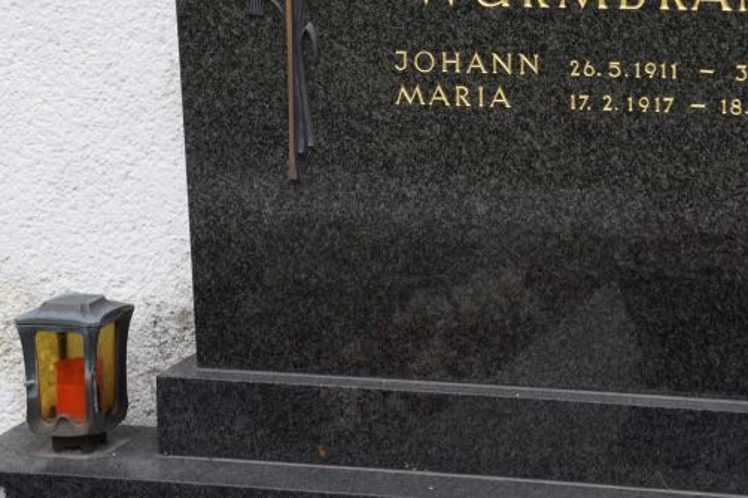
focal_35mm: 110
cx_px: 580
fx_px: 2284
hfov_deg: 18.5
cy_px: 107
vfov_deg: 12.4
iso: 200
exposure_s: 1/250
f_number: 8
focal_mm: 46
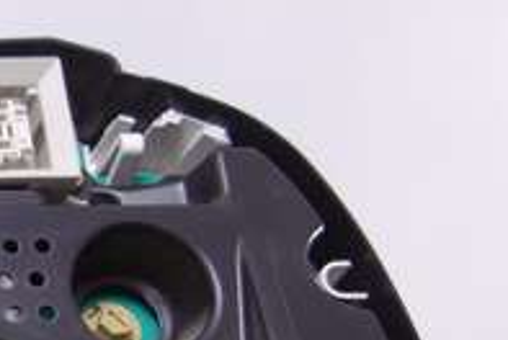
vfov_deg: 12.3
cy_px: 430
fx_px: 1540
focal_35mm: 109
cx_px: -477
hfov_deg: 15.4
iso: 125
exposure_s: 1/100
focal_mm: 10.4
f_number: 2
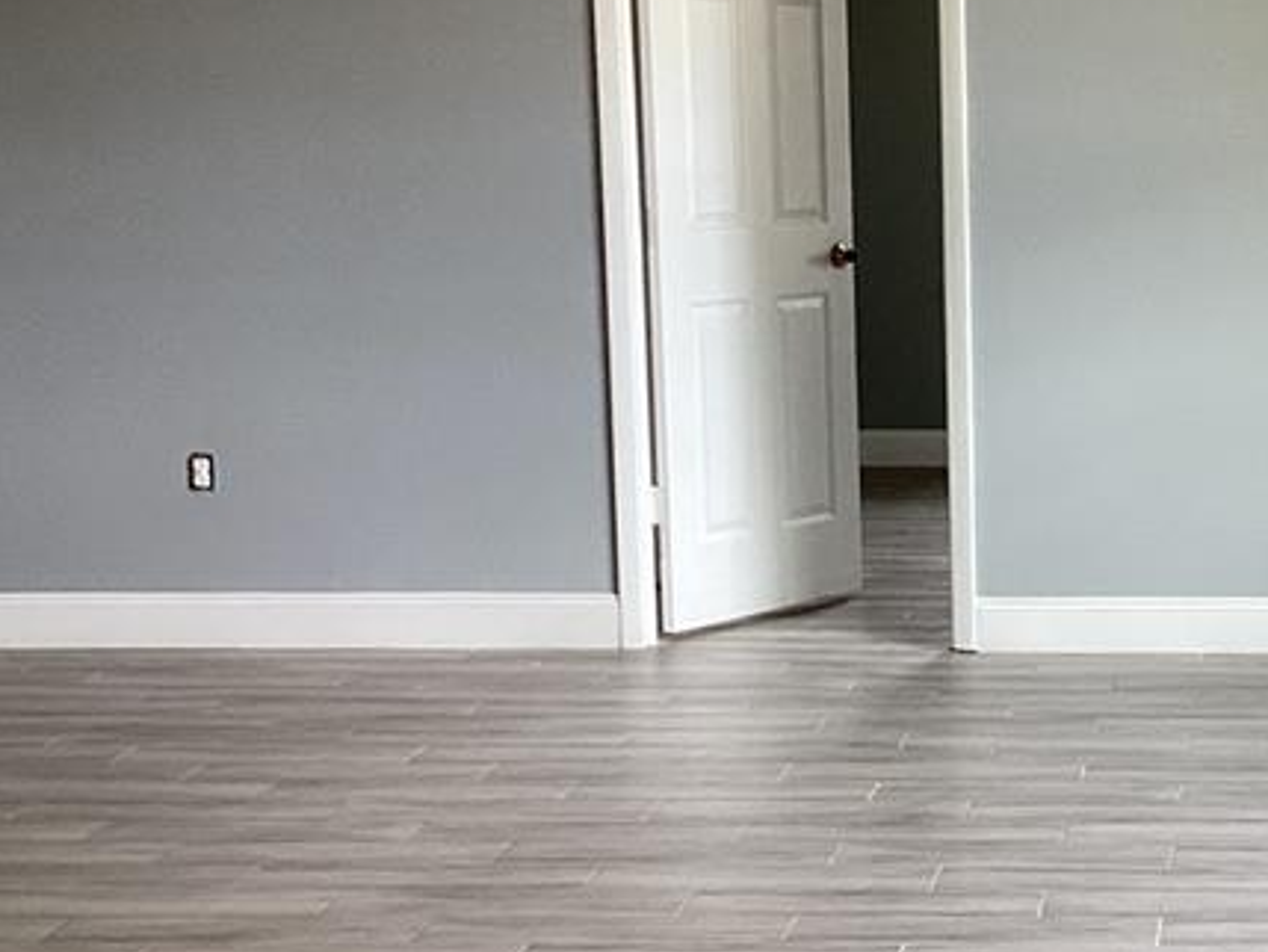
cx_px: 1132
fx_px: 2711
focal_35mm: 74
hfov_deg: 25.5
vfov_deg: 19.9
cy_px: 520
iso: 80
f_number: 2.4
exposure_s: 1/60
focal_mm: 3.3
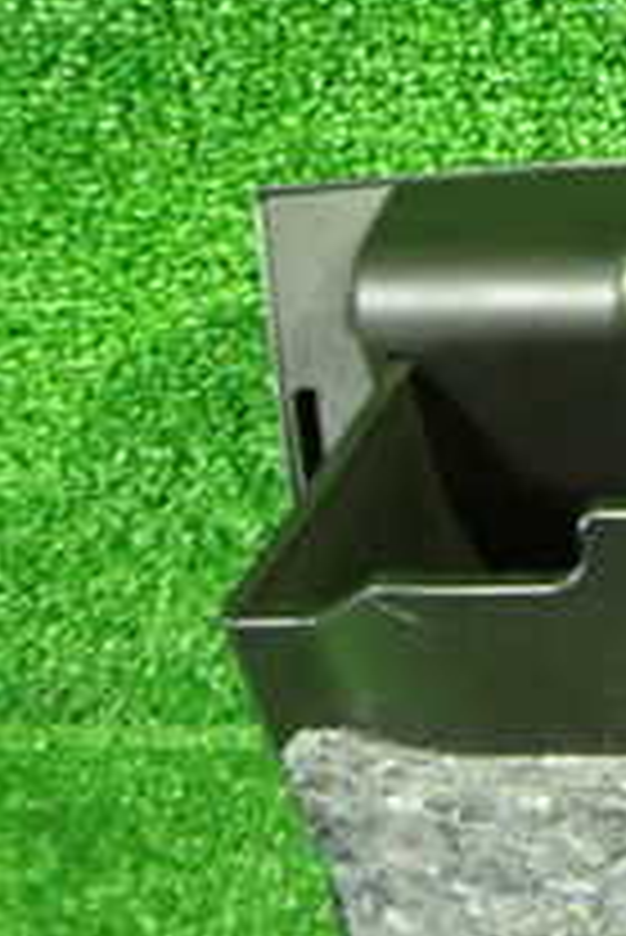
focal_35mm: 90
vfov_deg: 22.1
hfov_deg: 12.8
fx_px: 2343
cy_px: 837
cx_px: 1342
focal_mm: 5.4
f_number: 2.3
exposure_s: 1/15
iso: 800
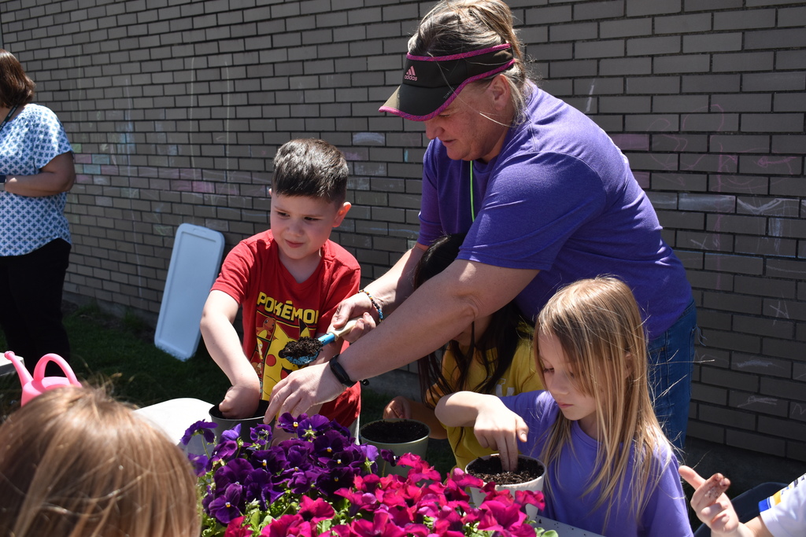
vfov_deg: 33.0
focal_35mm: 40
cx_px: 403
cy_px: 268
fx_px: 907
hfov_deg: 47.9
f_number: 5.6
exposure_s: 1/1600
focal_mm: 27
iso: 400
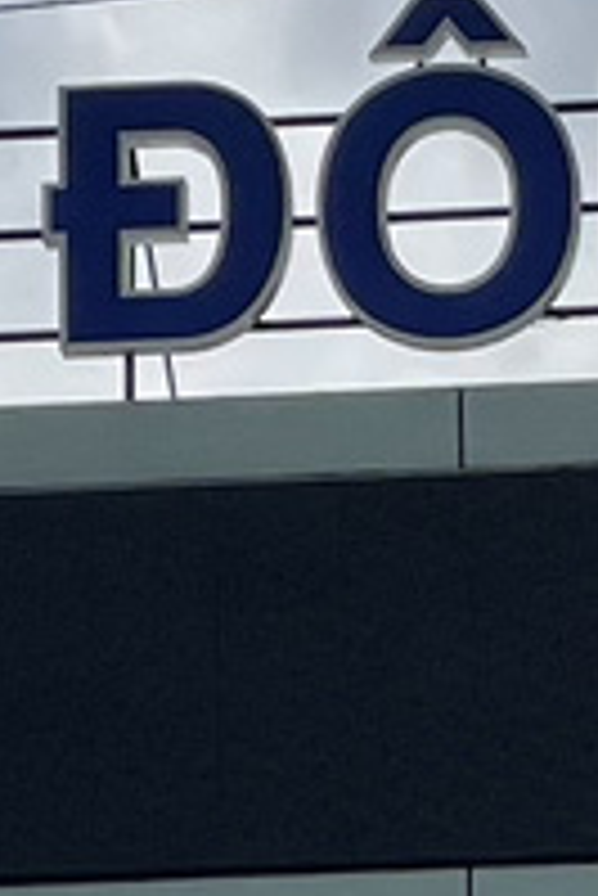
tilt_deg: +7.1
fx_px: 6765
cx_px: 387
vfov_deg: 7.4
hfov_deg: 5.1
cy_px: 1306
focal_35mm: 272
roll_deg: +0.7
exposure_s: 1/13514
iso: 32
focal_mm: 5.1
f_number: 1.6
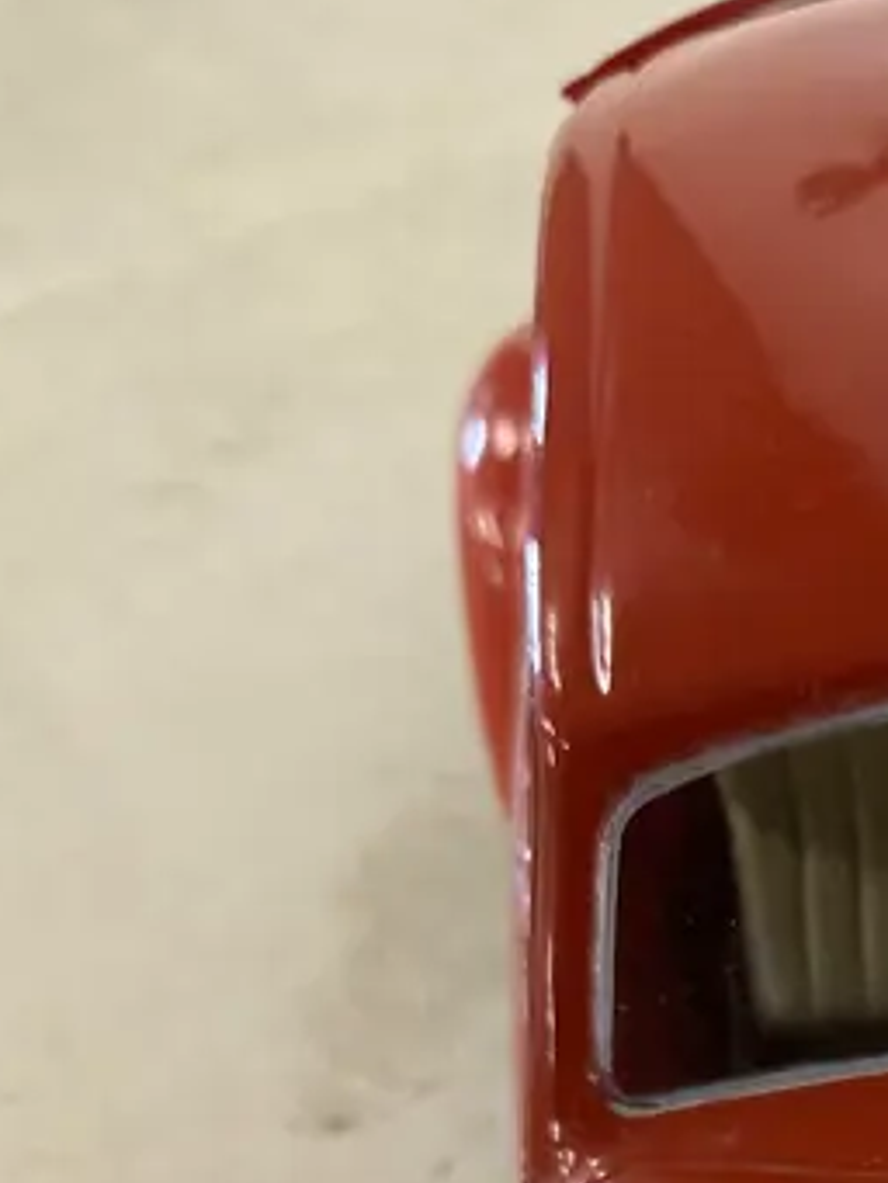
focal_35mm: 72
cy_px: 1641
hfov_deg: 18.8
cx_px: 1197
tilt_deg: -58.2
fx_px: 2461
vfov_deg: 23.2
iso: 160
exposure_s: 1/50
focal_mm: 6.86
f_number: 1.78
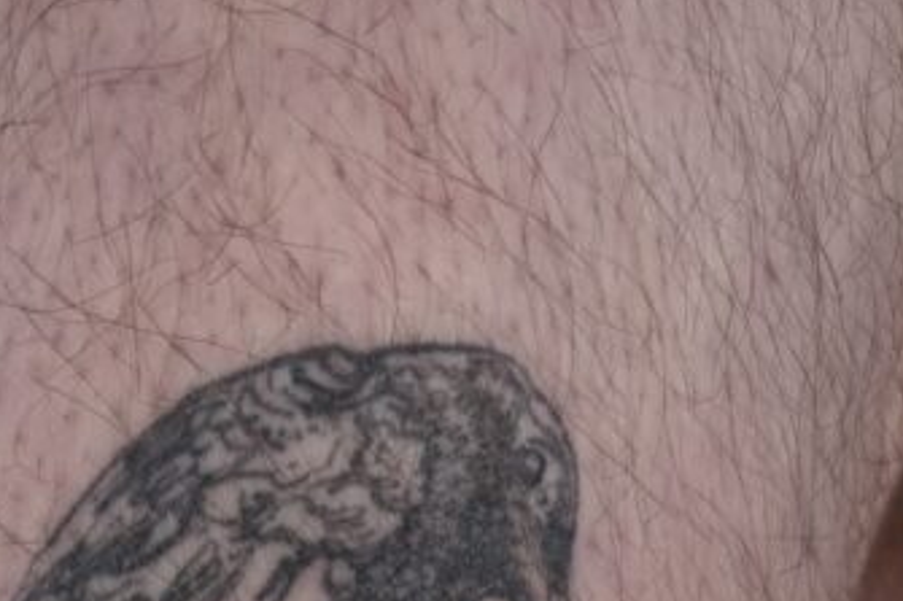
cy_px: 937
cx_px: 216
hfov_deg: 28.4
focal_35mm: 70
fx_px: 1755
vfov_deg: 17.3
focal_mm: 5.96
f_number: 1.6
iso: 50
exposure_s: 1/294
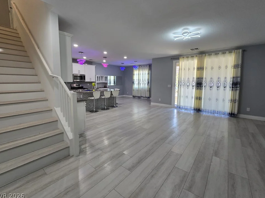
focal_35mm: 14
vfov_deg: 85.6
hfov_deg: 102.0
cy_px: 94
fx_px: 107
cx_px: 137
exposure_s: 1/60
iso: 80
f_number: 2.2
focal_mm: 2.2
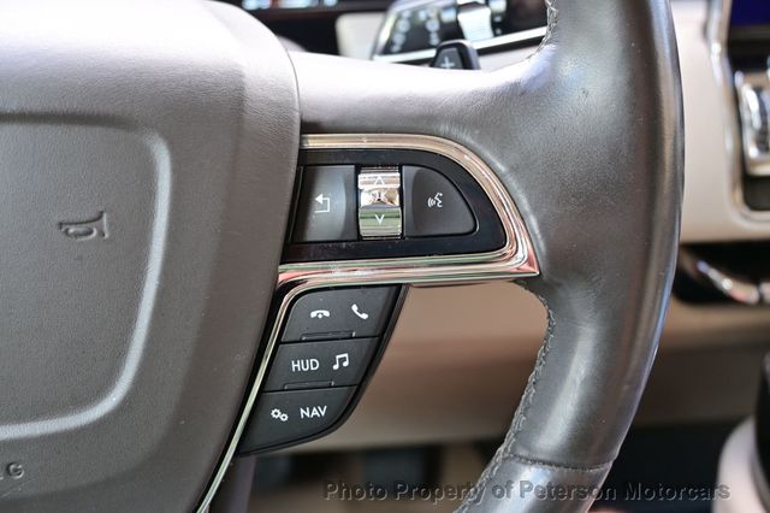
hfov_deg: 52.2
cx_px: 385
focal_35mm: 37
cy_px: 256
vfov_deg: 36.1
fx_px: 786
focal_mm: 24.5
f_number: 4.2
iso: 200
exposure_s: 1/40
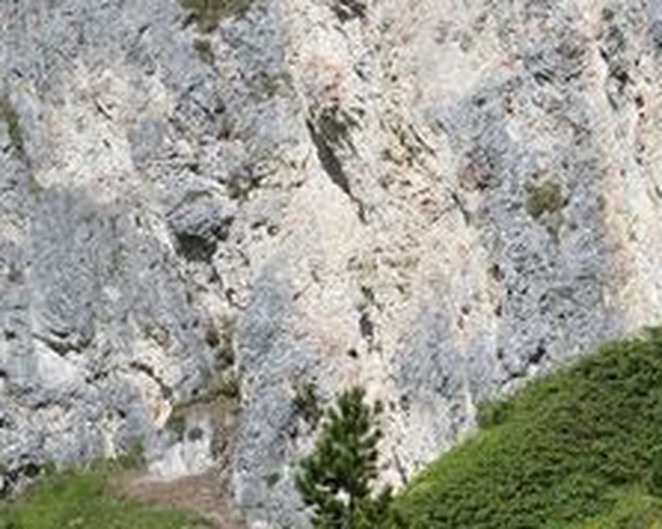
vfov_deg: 7.4
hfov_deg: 9.2
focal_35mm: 208
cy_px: 425
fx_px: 4077
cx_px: 778
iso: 100
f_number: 7.1
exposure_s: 1/200
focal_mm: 55
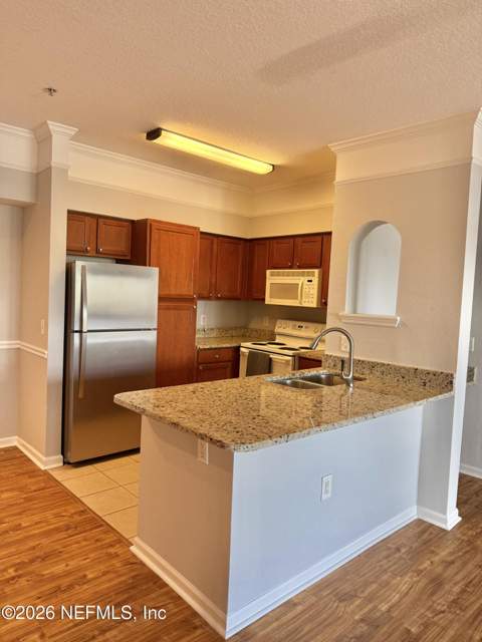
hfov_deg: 56.8
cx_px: 241
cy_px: 321
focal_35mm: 24
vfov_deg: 71.6
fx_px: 446
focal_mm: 6.76
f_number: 1.78
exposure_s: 1/60
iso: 160
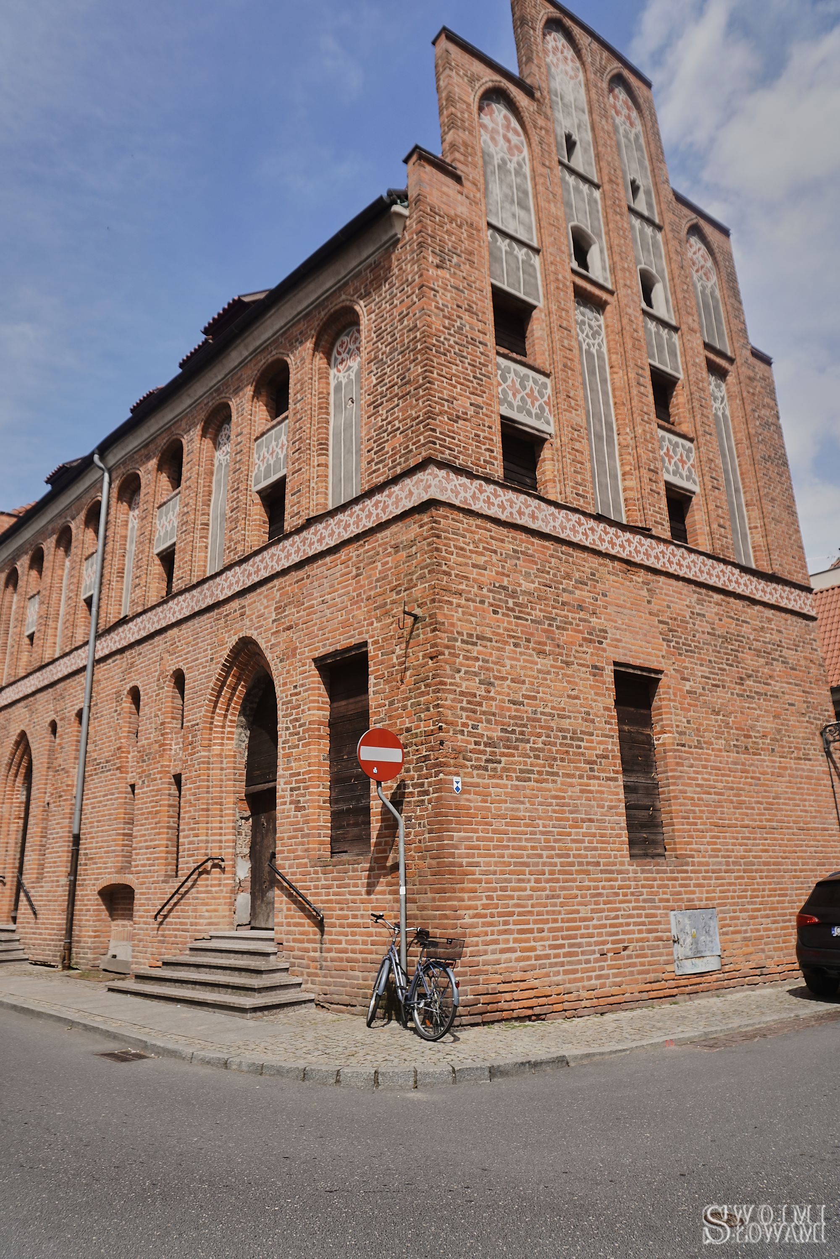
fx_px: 840
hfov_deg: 53.1
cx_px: 420
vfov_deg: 73.7
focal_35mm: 24
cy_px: 630
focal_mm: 16
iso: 100
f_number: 5.6
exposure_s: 1/320
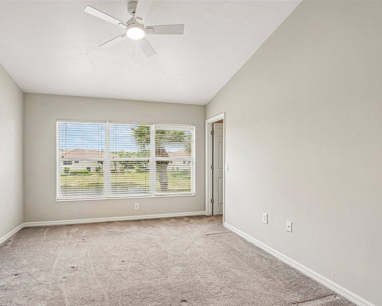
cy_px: 161
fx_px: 215
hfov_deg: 83.1
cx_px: 174
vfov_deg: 70.8
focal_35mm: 19
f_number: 8
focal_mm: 16
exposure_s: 1/100
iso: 400
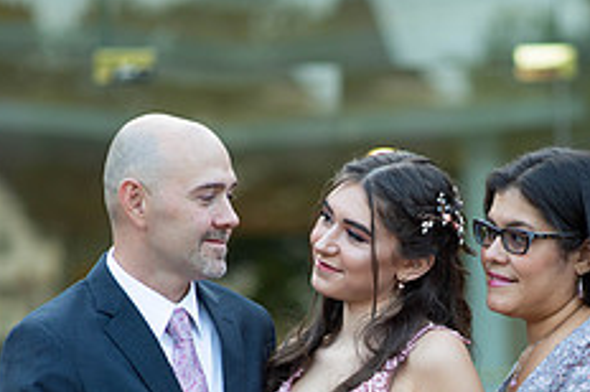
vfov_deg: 8.2
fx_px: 2700
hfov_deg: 12.5
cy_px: 445
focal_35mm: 165
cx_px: 362
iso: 250
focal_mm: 85
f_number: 2
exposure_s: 1/500
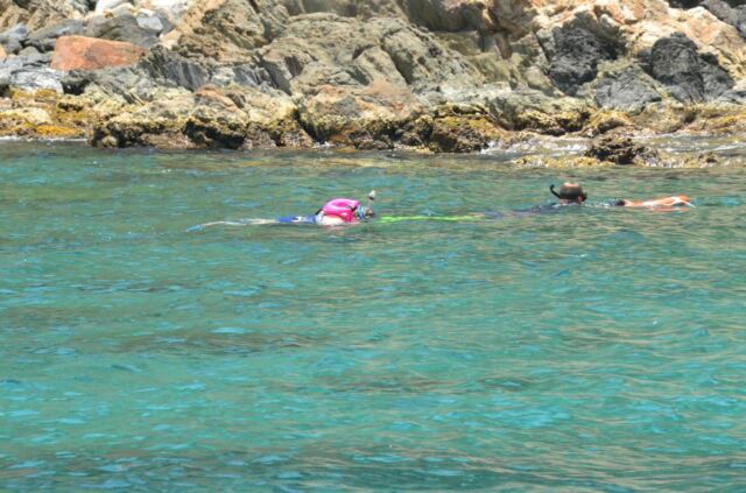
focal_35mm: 300
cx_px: 373
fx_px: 6200
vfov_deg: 4.6
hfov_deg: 6.9
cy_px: 246
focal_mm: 200
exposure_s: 1/80
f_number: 16
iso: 200
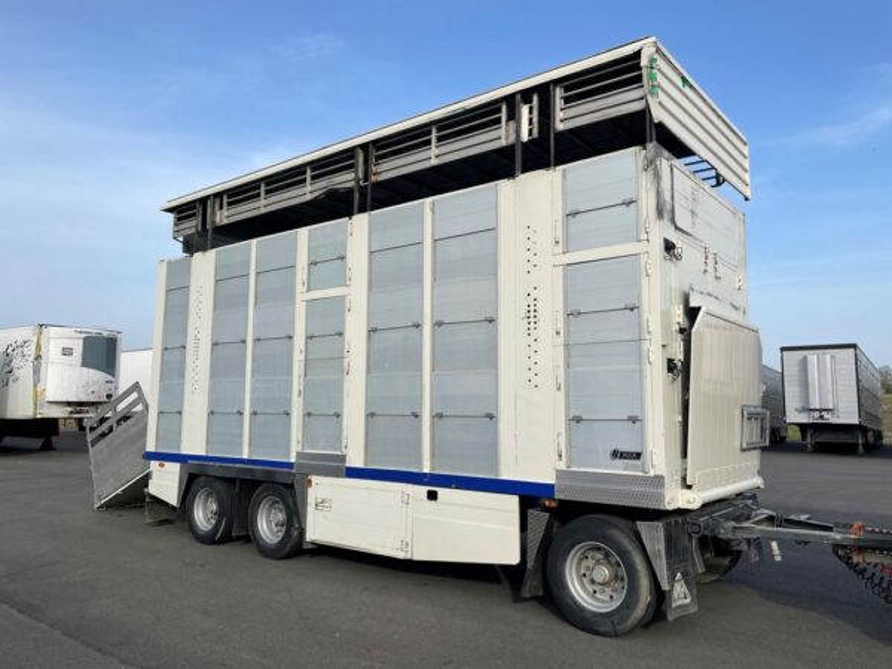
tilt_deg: +5.8
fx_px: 670
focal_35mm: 26
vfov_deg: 53.1
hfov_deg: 67.3
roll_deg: -1.6
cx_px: 446
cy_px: 334
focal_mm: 4.2
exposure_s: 1/2564
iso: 32
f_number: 1.6
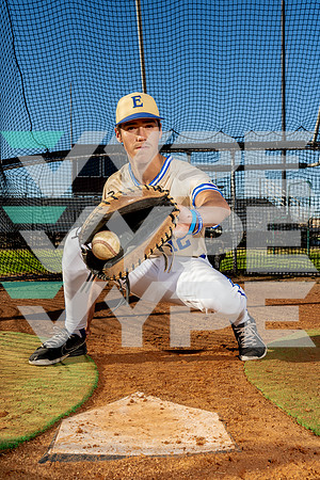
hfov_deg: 37.9
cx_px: 160
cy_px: 240
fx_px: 467
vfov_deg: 54.4
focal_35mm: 35
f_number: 7.1
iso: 64
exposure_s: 1/250
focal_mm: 35
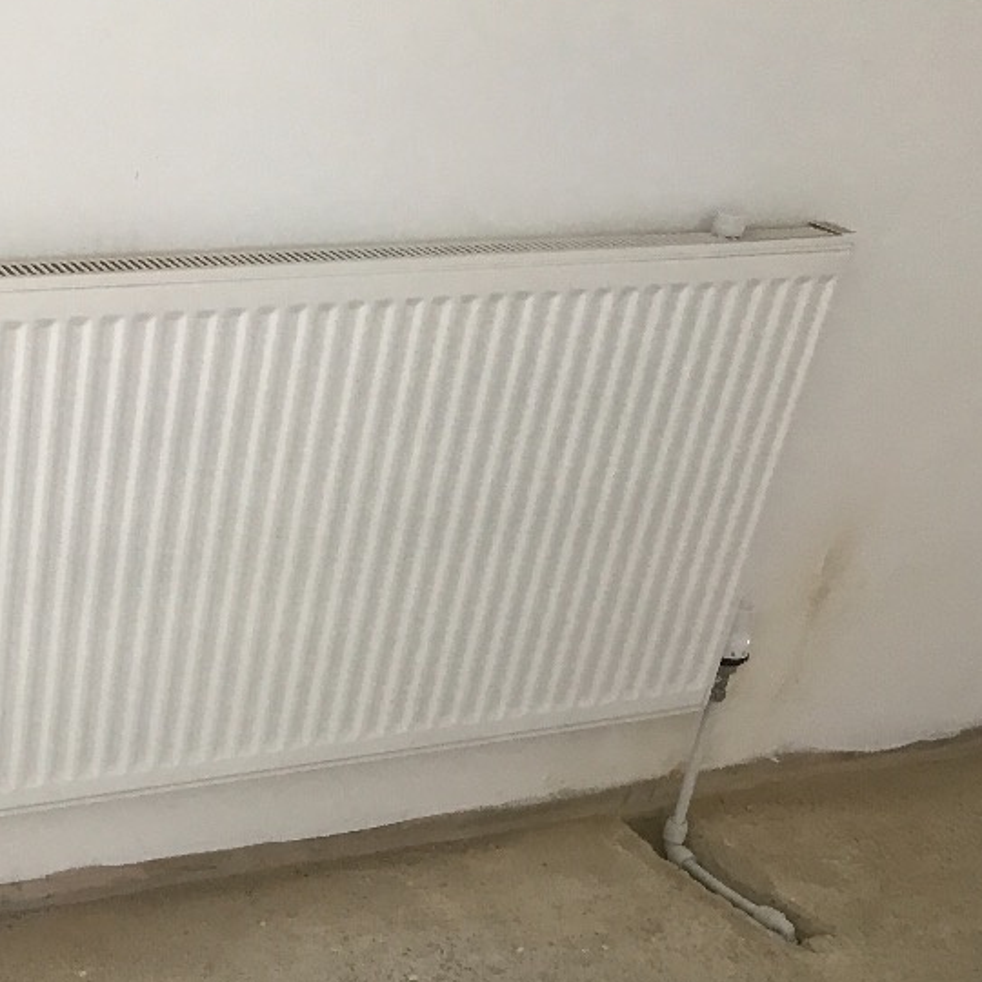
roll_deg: -4.9
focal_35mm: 55
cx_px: -16
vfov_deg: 30.3
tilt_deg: -28.5
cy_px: 791
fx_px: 1765
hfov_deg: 29.0
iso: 40
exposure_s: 1/17
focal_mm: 3.99
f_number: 1.8
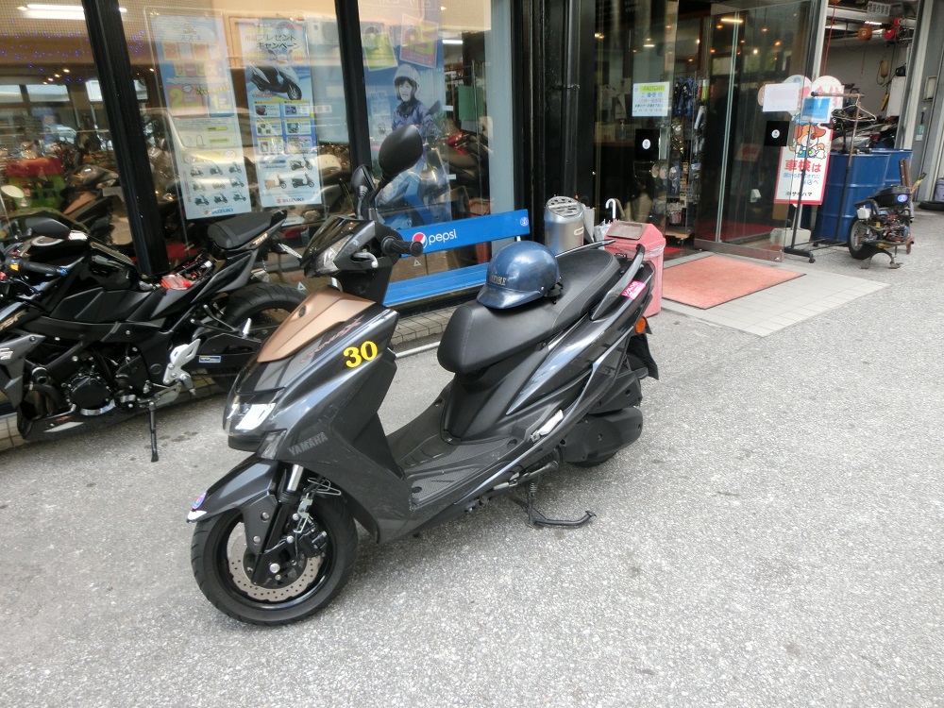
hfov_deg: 71.6
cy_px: 354
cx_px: 472
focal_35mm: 24
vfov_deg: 56.8
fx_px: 654
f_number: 3
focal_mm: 4.24
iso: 80
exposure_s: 1/125
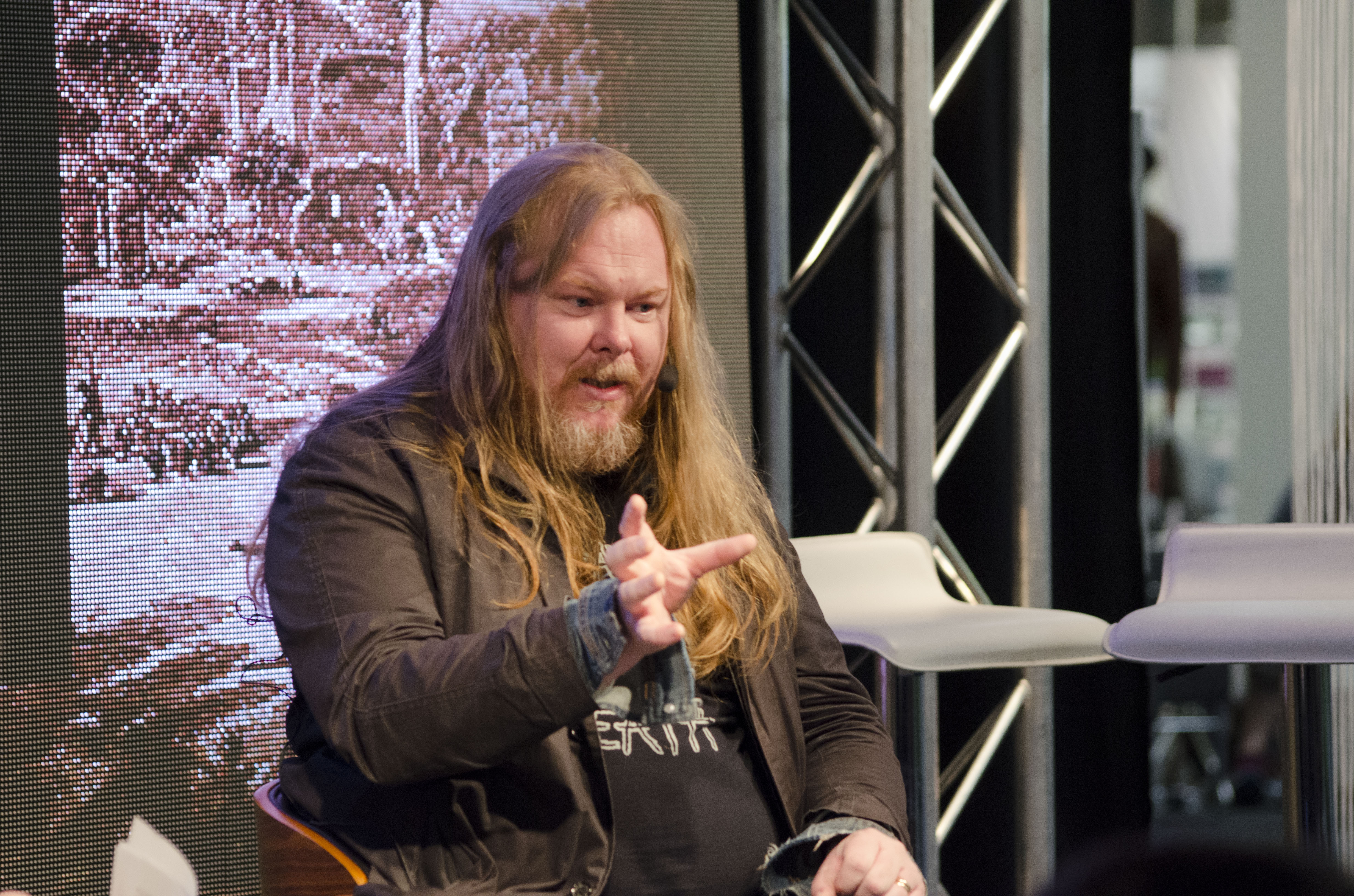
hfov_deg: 11.3
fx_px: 6869
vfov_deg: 7.5
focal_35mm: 183
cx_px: 677
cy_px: 448
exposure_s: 1/80
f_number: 4.2
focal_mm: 122
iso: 1600
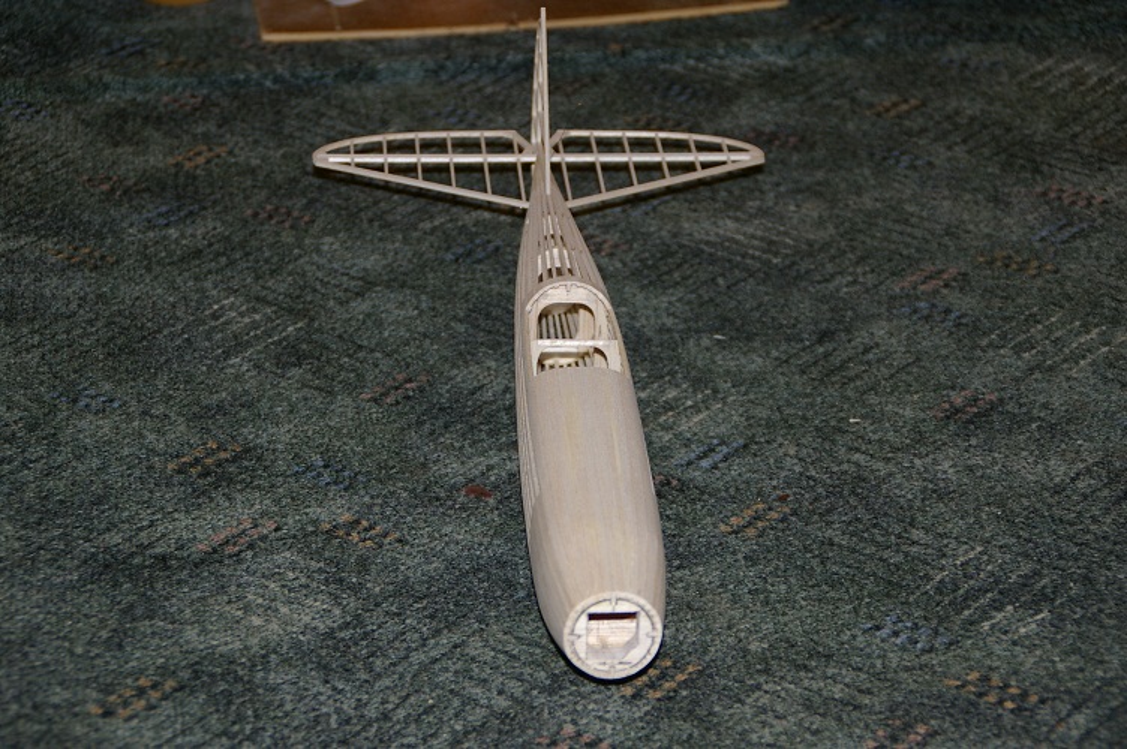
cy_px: 374
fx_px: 3190
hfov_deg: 20.0
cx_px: 564
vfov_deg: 13.4
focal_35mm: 102
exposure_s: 1/90
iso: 400
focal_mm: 68
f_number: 5.6
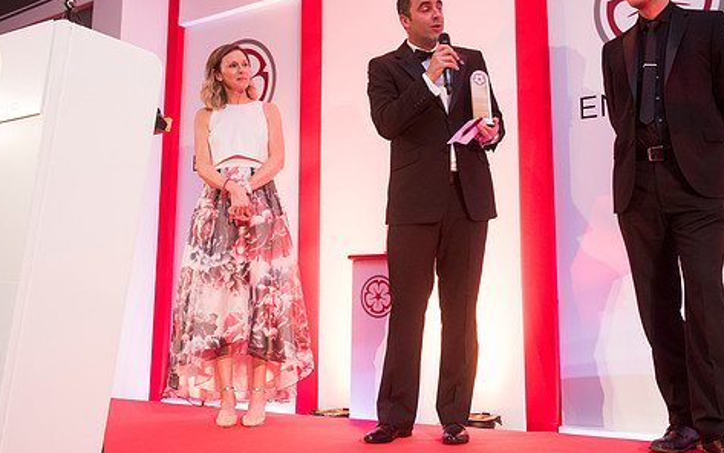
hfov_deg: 49.2
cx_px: 404
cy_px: 189
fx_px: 790
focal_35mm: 40
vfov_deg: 32.0
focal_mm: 32
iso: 1600
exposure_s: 1/80
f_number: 5.6
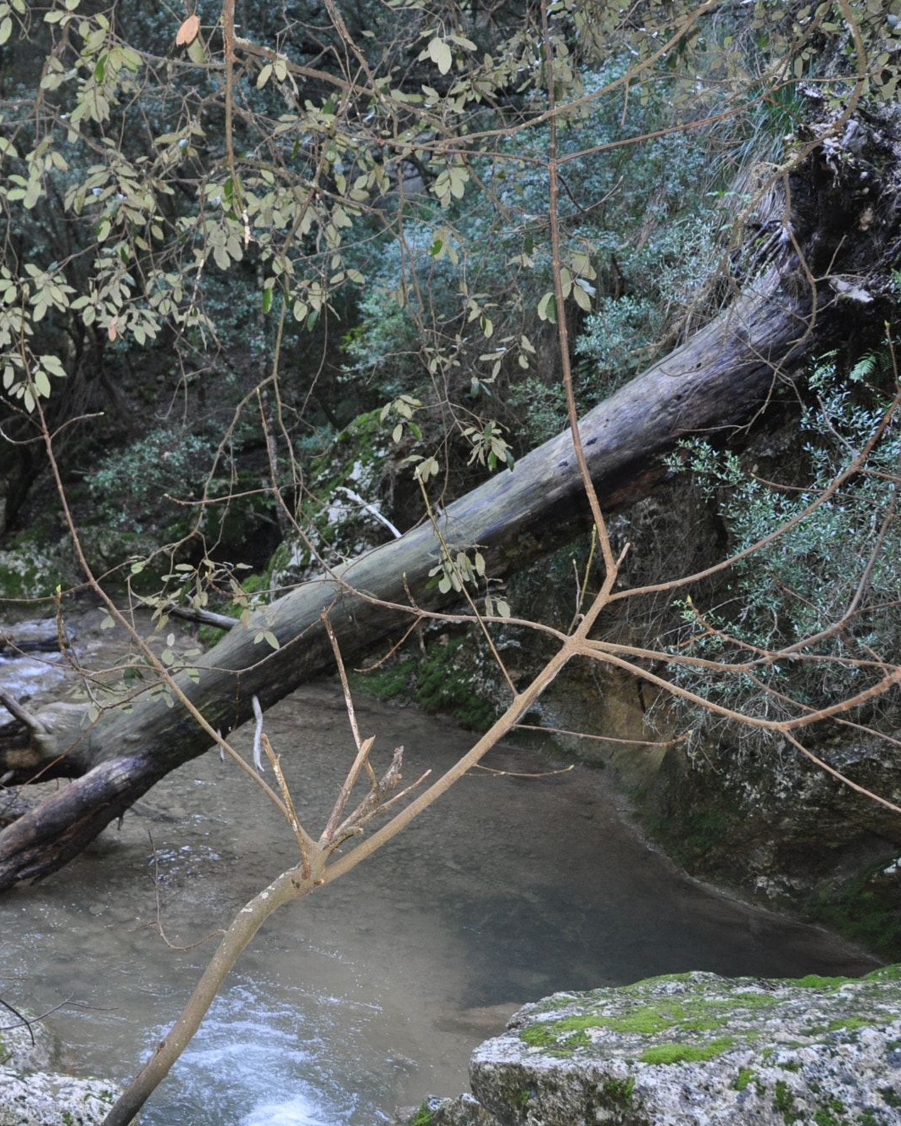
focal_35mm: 39
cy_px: 570
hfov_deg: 37.0
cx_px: 195
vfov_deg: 46.8
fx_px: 1300
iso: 800
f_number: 3.5
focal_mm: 18
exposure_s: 1/60
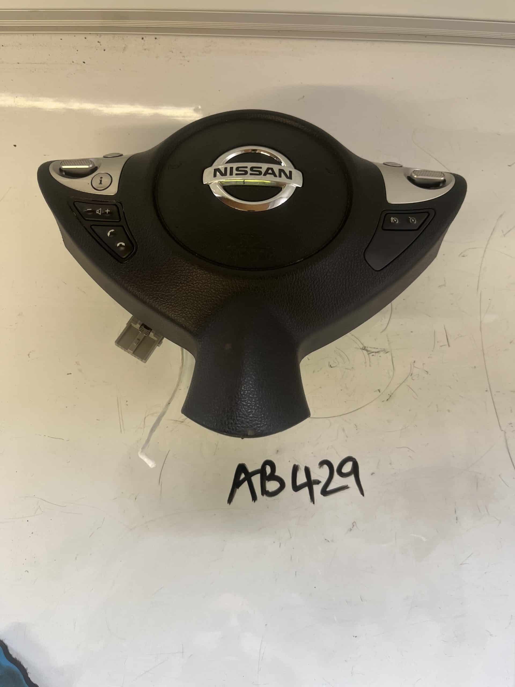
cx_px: 258
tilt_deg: -77.2
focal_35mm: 26
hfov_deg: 53.1
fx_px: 516
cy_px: 344
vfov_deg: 67.3
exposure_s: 1/121
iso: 125
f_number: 1.6
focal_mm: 5.1
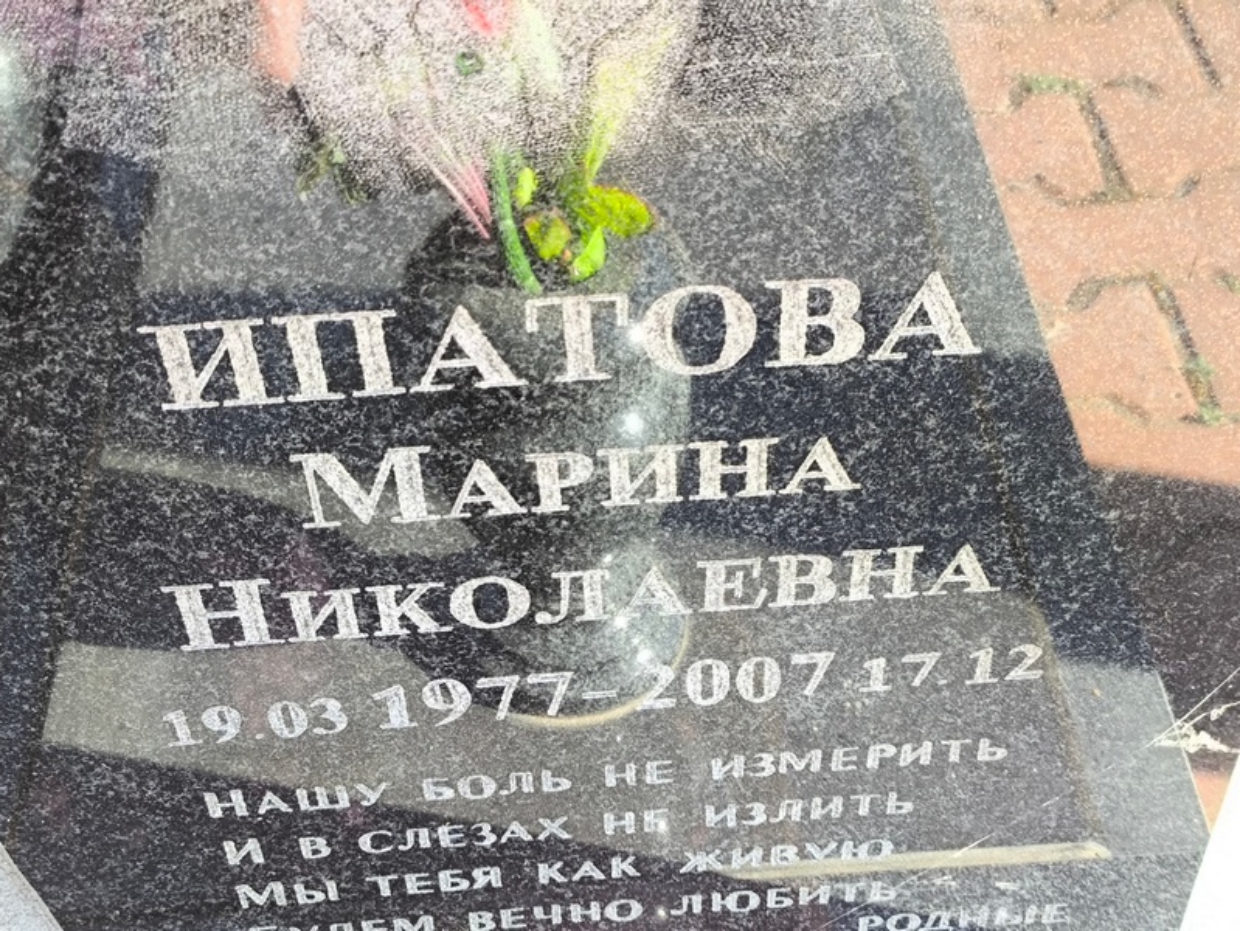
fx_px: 1792
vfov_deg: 29.1
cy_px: 466
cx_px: 620
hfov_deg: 38.2
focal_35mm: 50
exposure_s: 1/60
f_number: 1.7
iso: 64
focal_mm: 4.71
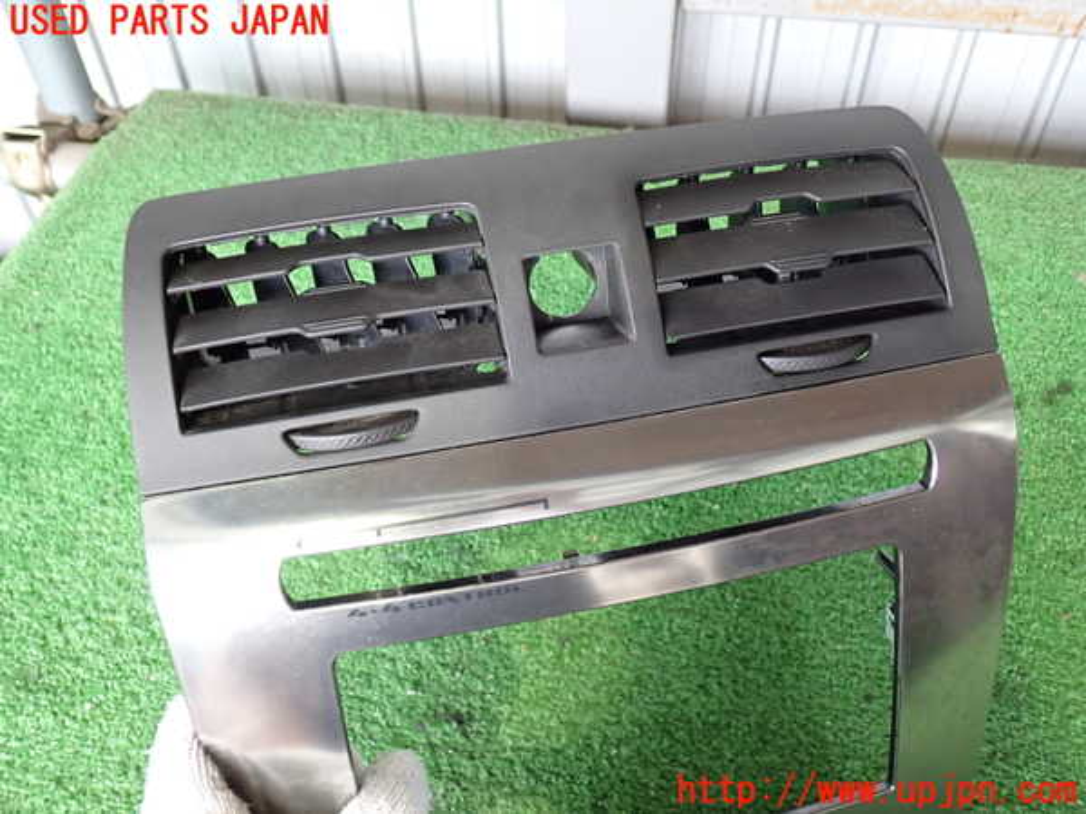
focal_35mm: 32
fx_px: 1004
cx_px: 543
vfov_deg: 44.2
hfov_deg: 56.8
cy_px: 407
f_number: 2.4
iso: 500
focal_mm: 5.79
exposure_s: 1/30
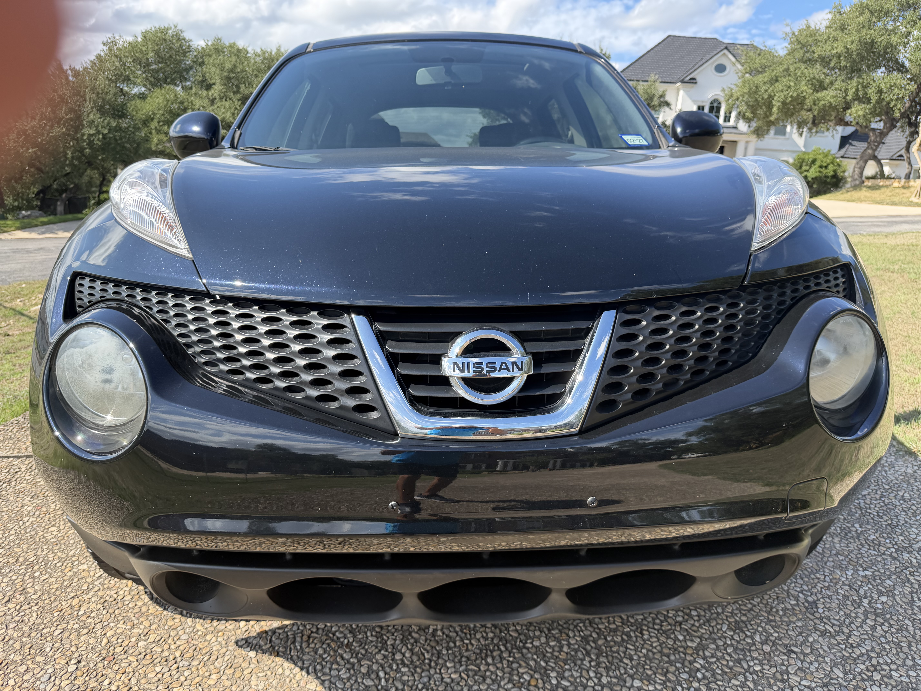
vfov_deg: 56.8
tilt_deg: -13.3
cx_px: 460
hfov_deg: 71.6
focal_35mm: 24
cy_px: 346
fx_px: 639
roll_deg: -2.9
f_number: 1.78
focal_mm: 6.76
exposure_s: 1/1493
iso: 100
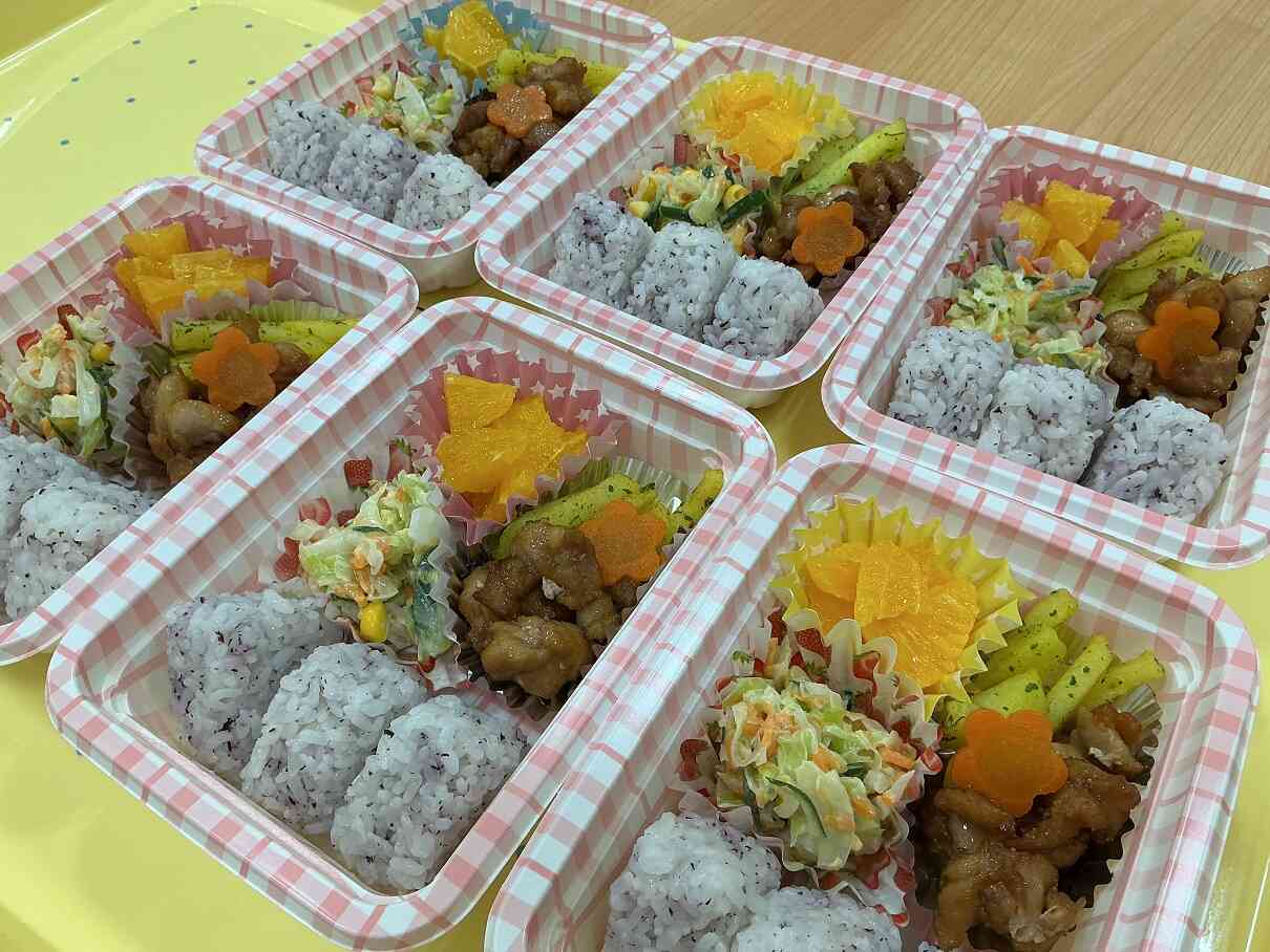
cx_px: 635
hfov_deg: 61.6
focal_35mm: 29
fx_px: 1064
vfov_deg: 48.2
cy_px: 476
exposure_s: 1/120
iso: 40
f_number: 1.8
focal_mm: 3
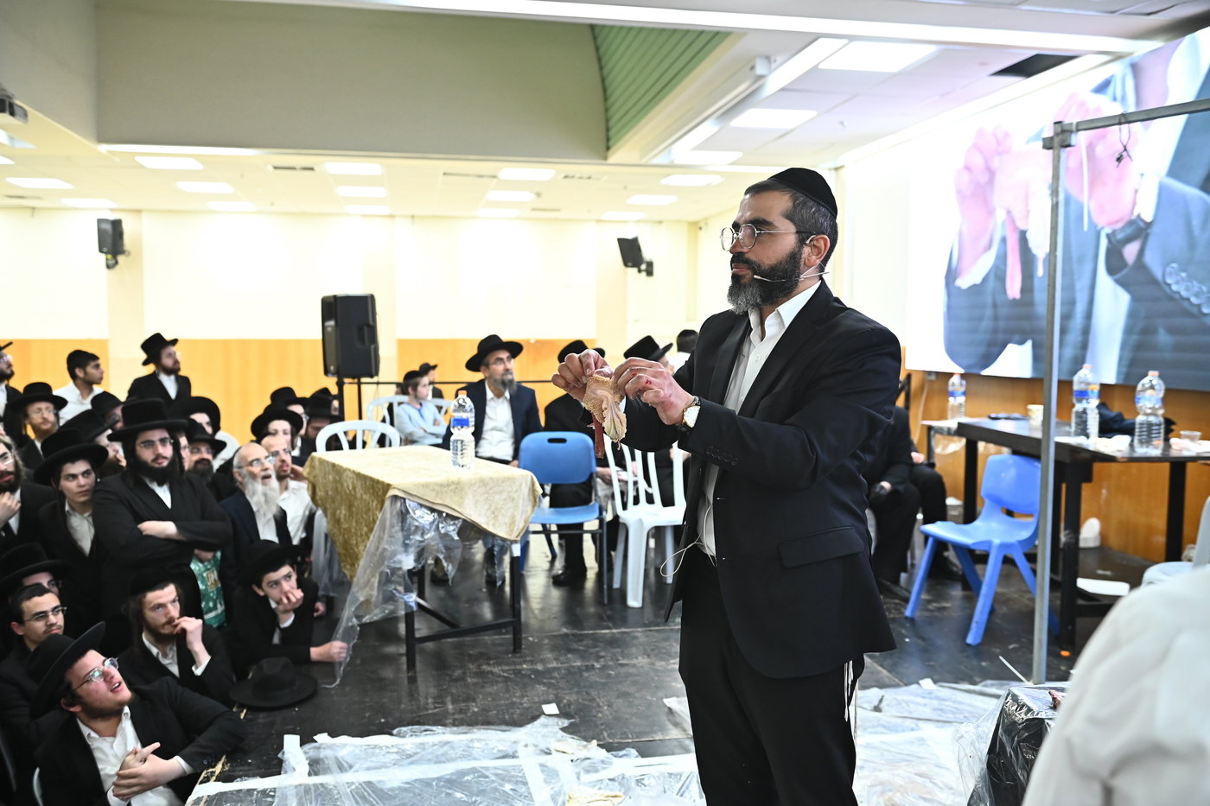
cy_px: 403
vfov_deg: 42.3
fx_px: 1042
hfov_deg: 60.3
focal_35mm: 31
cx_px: 605
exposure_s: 1/200
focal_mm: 31
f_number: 3.5
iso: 2000
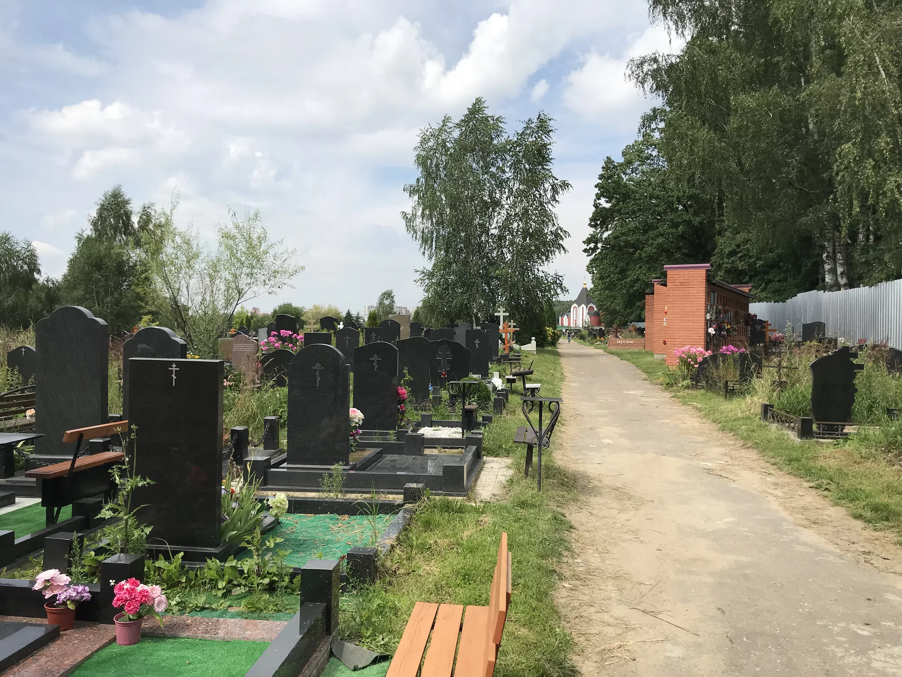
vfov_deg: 49.7
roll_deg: -0.1
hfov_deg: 63.4
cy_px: 338
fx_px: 730
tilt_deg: +1.1
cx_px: 451
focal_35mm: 28
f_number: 1.8
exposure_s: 1/3096
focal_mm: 3.99
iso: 20
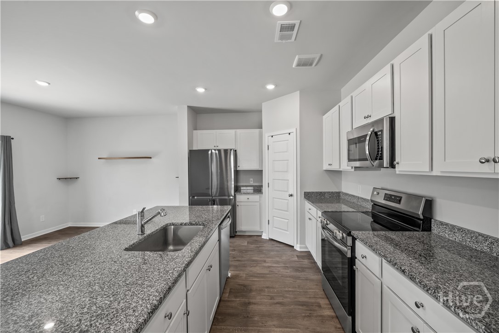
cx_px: 250
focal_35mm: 15
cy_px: 166
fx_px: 208
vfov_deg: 77.3
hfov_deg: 100.4
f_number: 8
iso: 2500
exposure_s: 1/30
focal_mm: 15
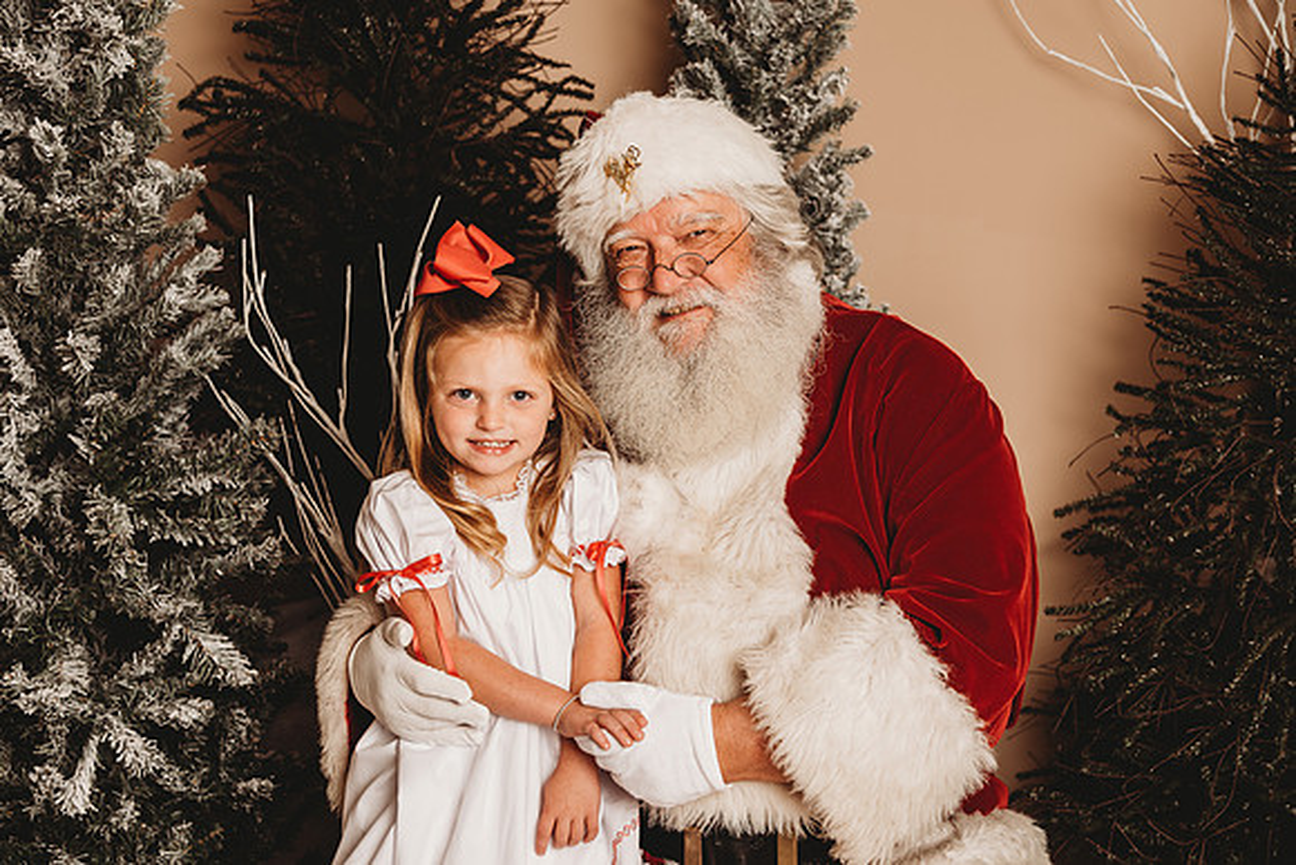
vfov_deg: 24.6
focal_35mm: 55
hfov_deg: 36.2
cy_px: 432
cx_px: 648
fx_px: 1980
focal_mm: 55
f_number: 4
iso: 100
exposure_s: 1/160
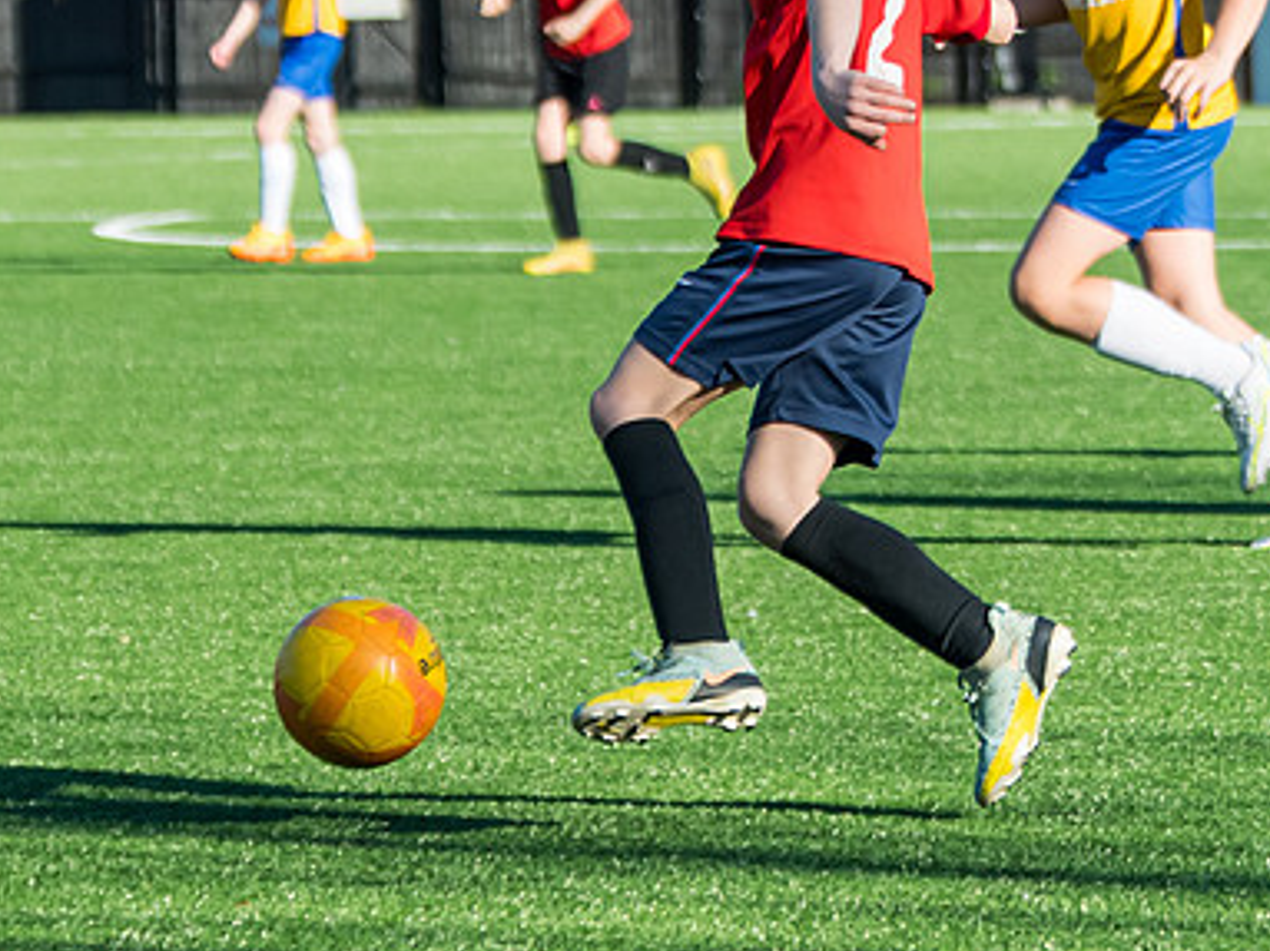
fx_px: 12690
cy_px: 478
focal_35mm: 346
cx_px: 596
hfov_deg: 5.7
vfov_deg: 4.3
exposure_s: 1/2000
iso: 400
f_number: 4.5
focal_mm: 102
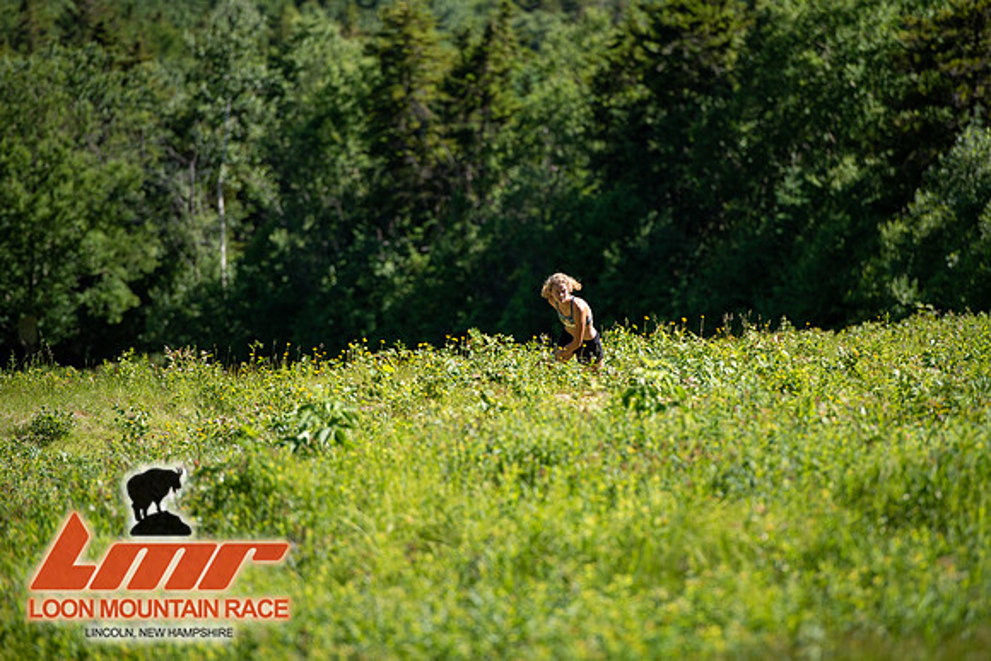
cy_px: 330
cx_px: 496
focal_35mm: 200
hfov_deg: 10.3
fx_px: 5507
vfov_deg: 6.9
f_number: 3.5
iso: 100
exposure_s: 1/1000
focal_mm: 200
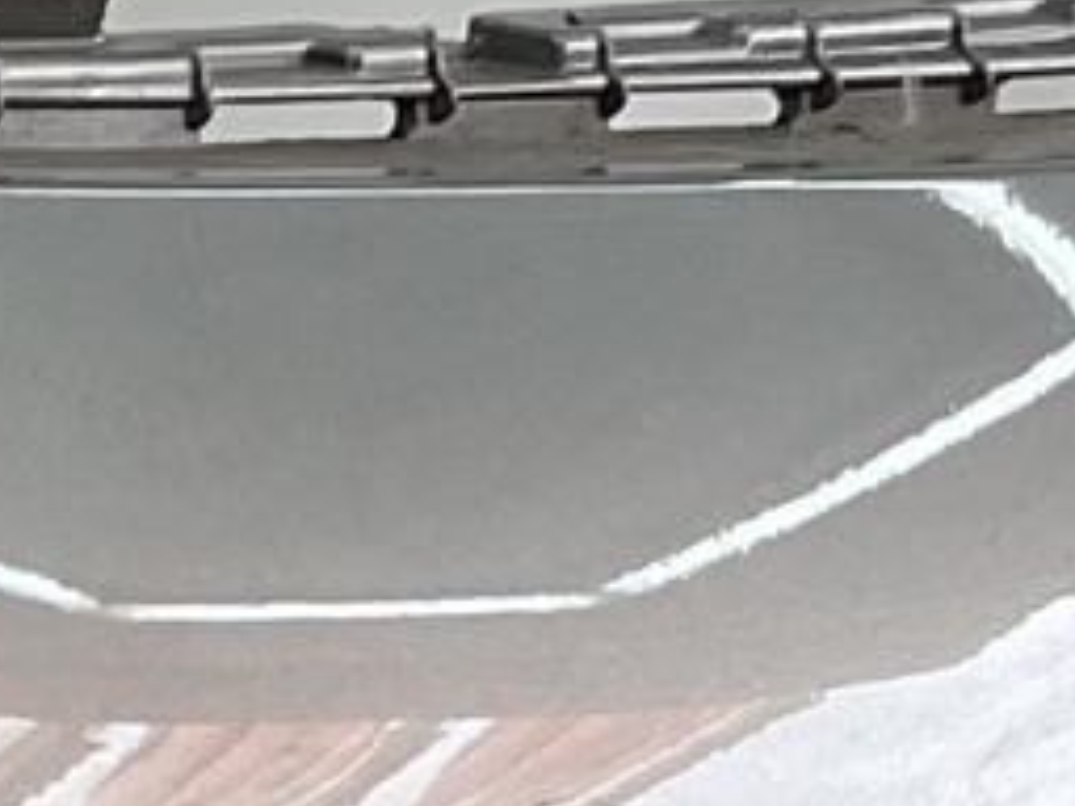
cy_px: 1369
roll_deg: -7.2
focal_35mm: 228
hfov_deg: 8.2
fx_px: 7081
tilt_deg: -21.9
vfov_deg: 6.4
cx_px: -1272
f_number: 1.8
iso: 20
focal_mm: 3
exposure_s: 1/120
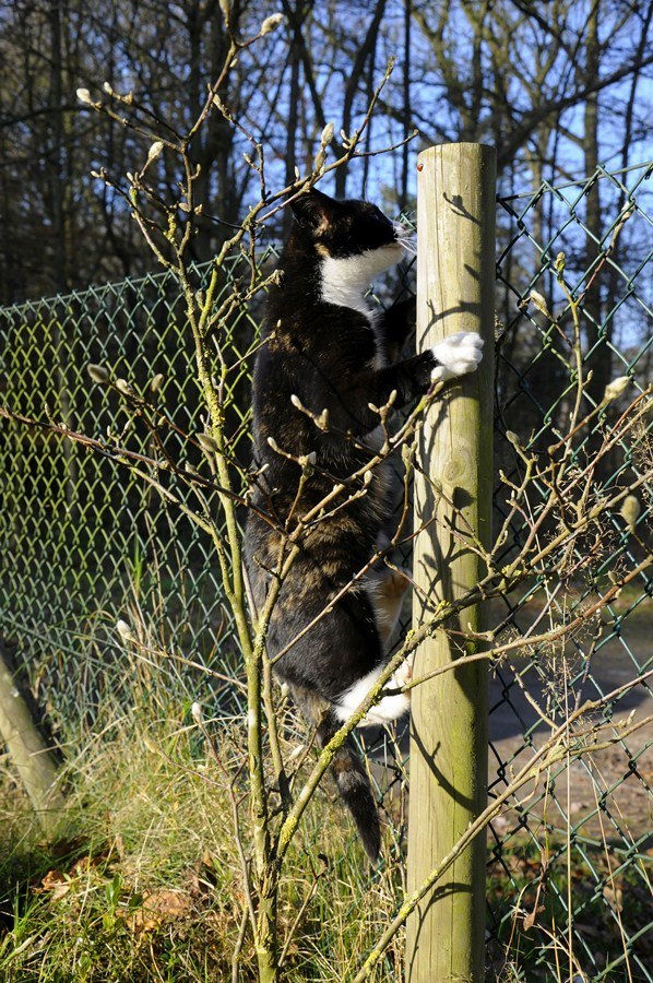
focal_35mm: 45
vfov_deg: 43.6
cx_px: 326
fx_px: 1227
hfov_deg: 29.8
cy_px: 492
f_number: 8
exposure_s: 1/200
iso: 200
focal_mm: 30
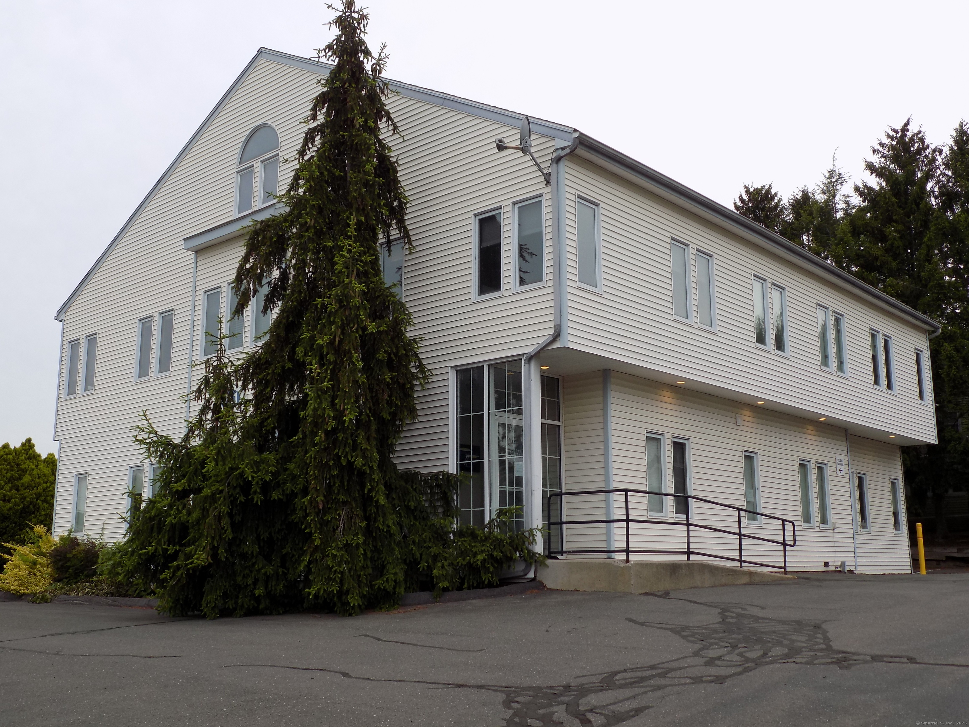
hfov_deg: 54.0
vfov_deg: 41.8
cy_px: 364
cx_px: 484
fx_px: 952
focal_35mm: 34
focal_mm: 6.1
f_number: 3.4
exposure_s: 1/160
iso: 80
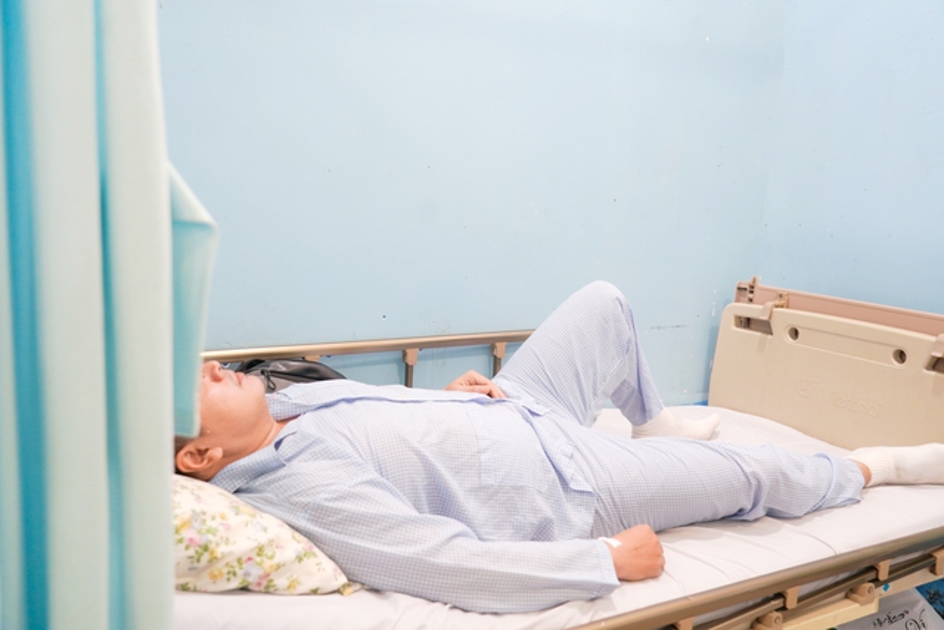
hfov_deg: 57.2
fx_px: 865
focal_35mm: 33
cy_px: 315
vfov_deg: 40.0
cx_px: 472
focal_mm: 33
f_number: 4
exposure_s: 1/60
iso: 800
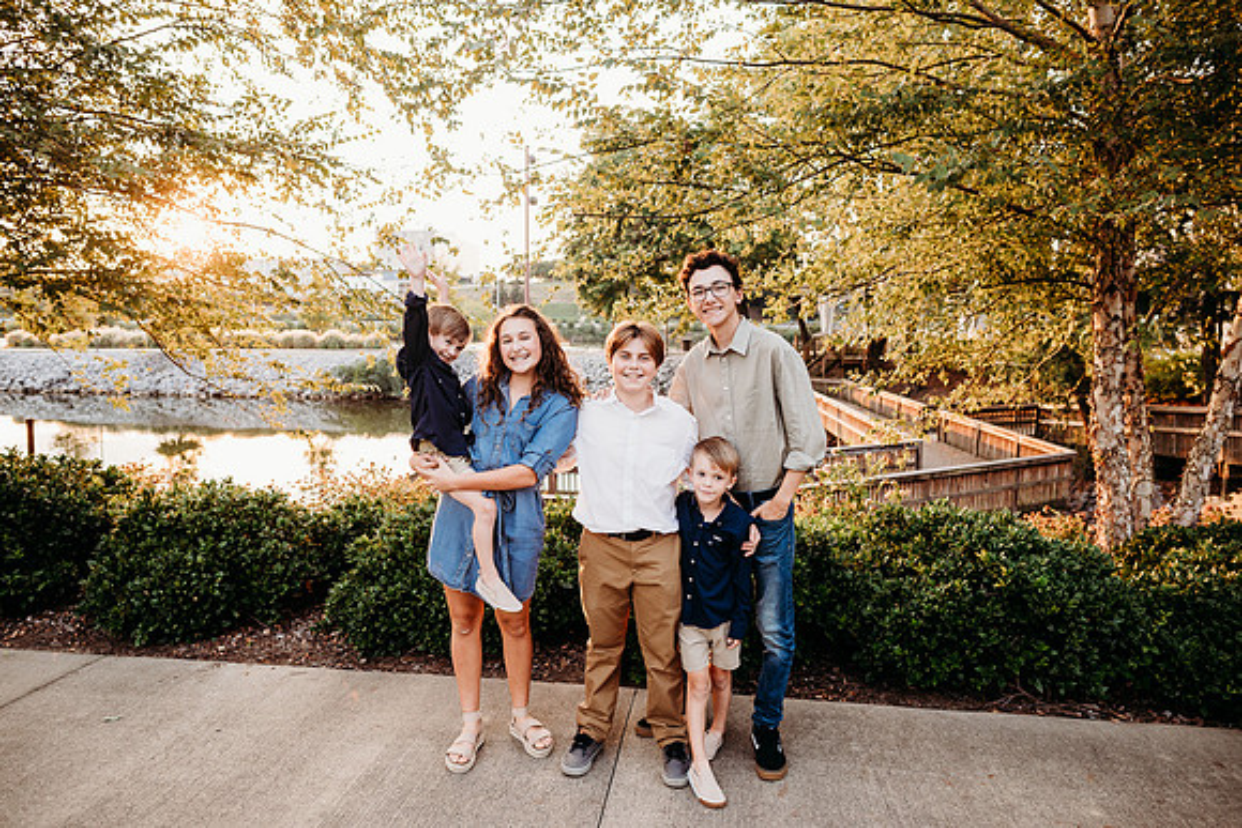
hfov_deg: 73.7
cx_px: 621
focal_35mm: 24
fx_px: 828
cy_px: 414
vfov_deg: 53.2
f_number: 3.2
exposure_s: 1/200
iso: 320
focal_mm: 24
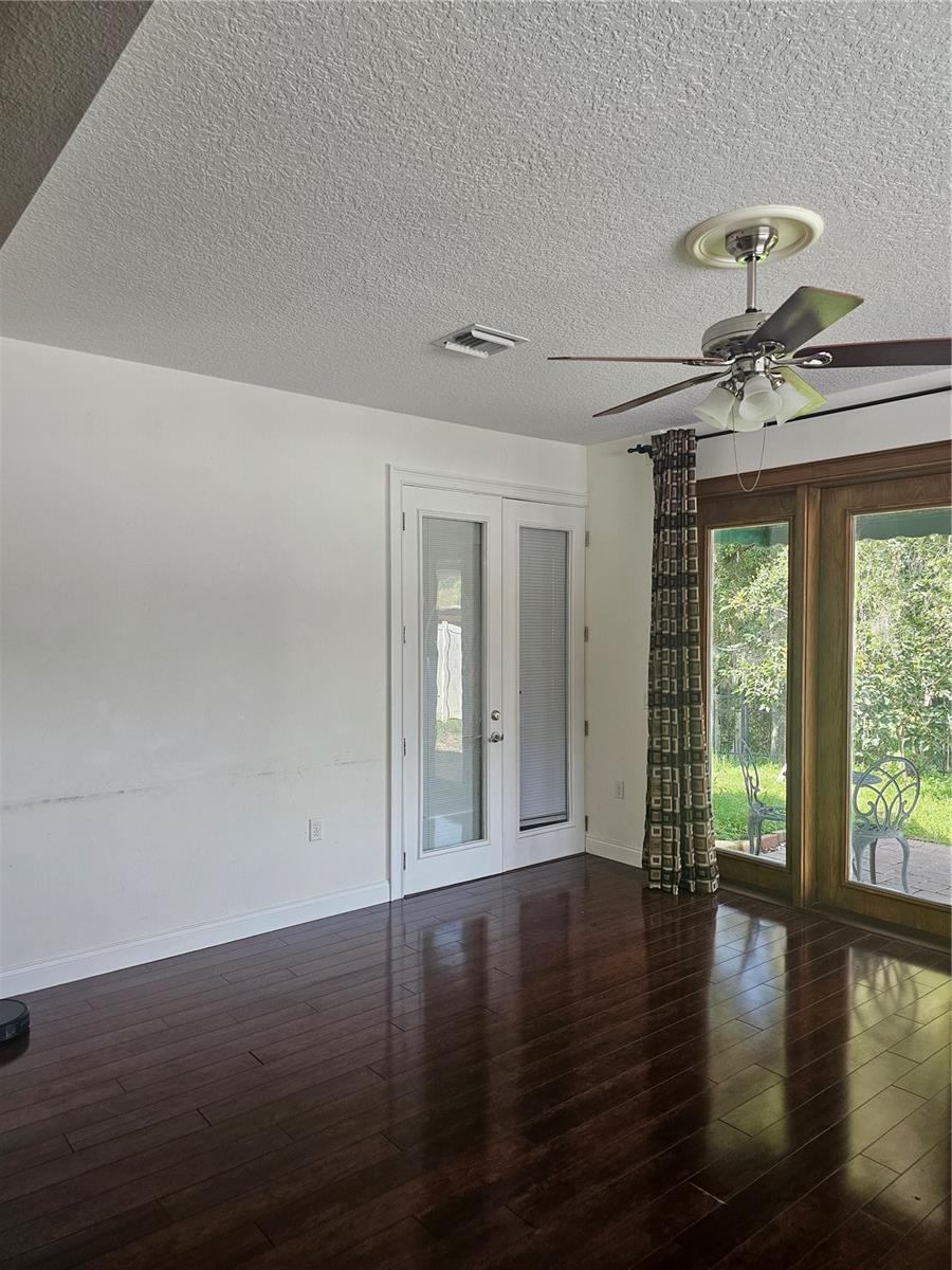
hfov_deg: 58.9
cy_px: 635
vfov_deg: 73.9
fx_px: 843
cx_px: 476
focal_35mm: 23
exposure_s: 1/180
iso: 160
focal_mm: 6.3
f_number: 1.7
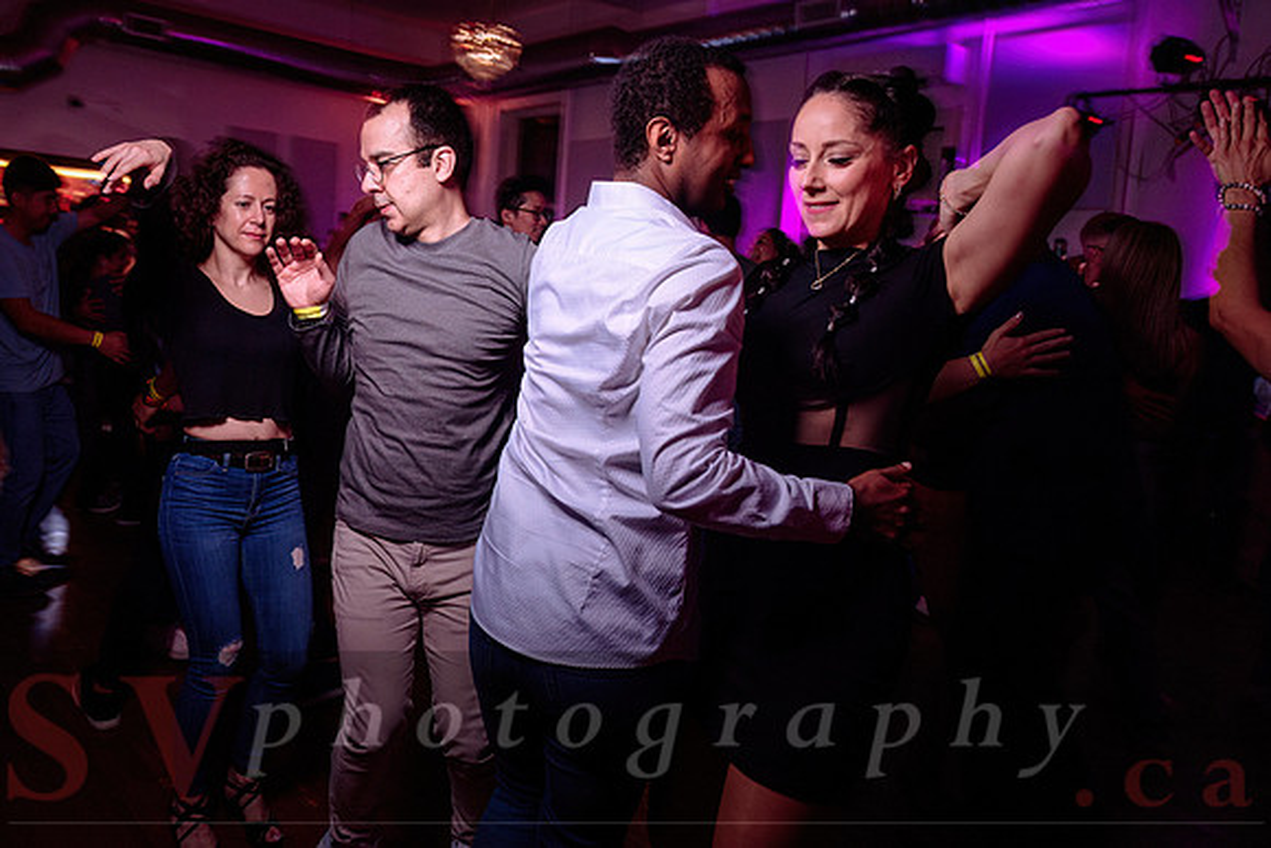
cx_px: 528
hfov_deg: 64.6
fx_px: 997
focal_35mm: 28
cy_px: 349
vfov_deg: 45.9
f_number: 3.5
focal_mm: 24
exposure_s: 1/20
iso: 800
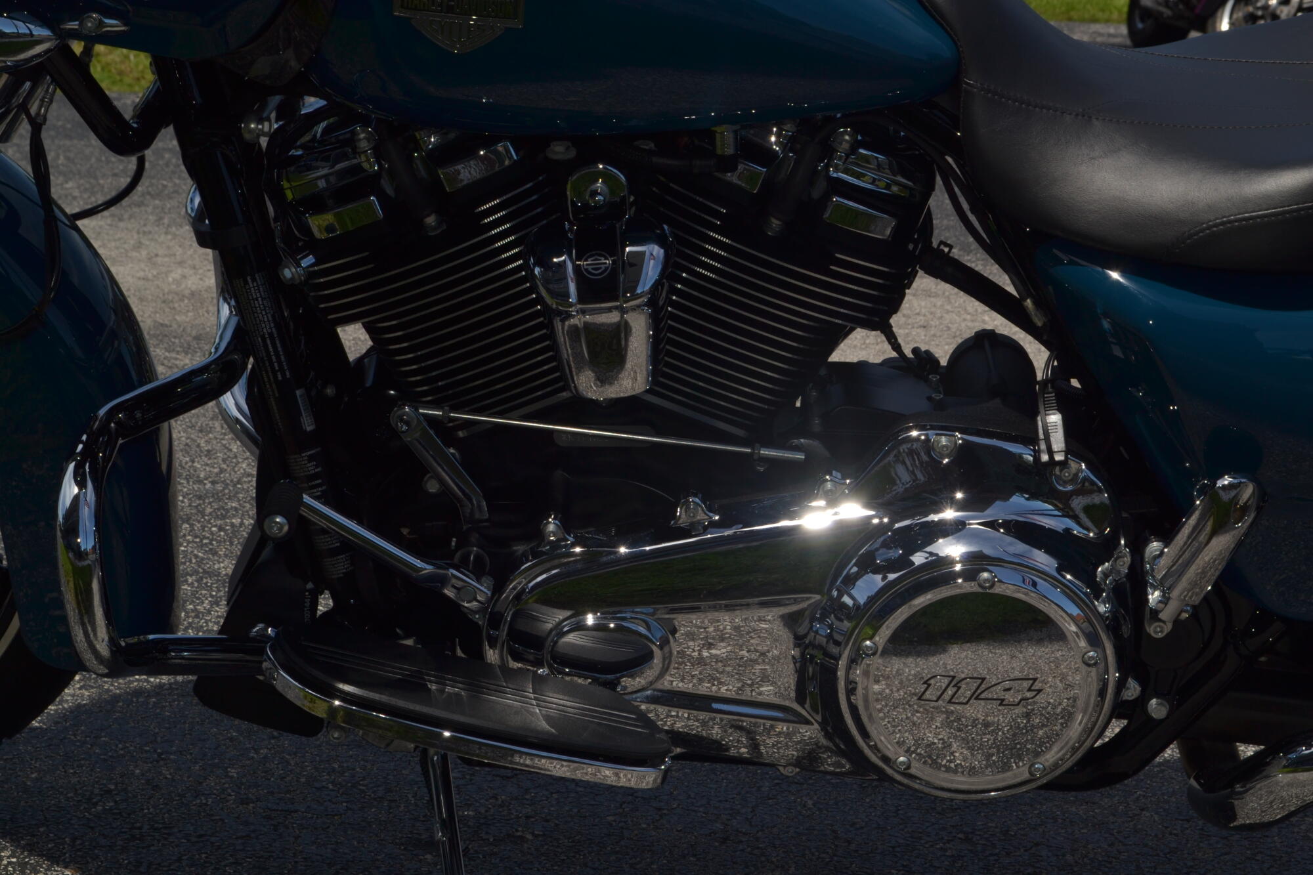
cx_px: 656
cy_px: 438
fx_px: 3008
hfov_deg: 24.6
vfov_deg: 16.6
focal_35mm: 82
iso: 100
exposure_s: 1/200
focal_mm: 55
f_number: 14
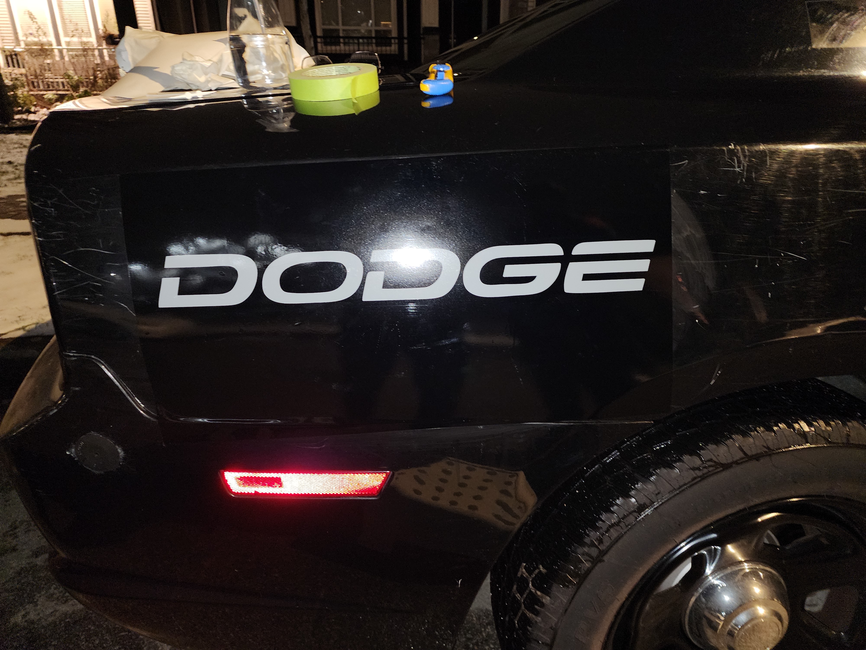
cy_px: 325
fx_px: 575
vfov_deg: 58.9
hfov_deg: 73.9
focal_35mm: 23
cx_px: 433
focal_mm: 6.4
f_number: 1.8
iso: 400
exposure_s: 1/8
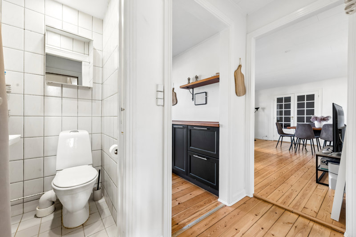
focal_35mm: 14
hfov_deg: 104.3
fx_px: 138
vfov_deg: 81.2
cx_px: 178
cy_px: 118
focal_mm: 14
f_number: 9
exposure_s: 1/8
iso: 320
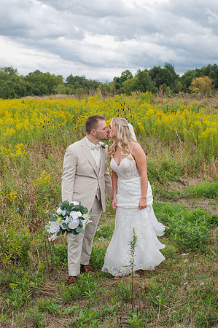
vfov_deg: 37.8
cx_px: 109
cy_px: 164
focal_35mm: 53
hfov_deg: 25.7
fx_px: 479
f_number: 3.5
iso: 125
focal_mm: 35
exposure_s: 1/640
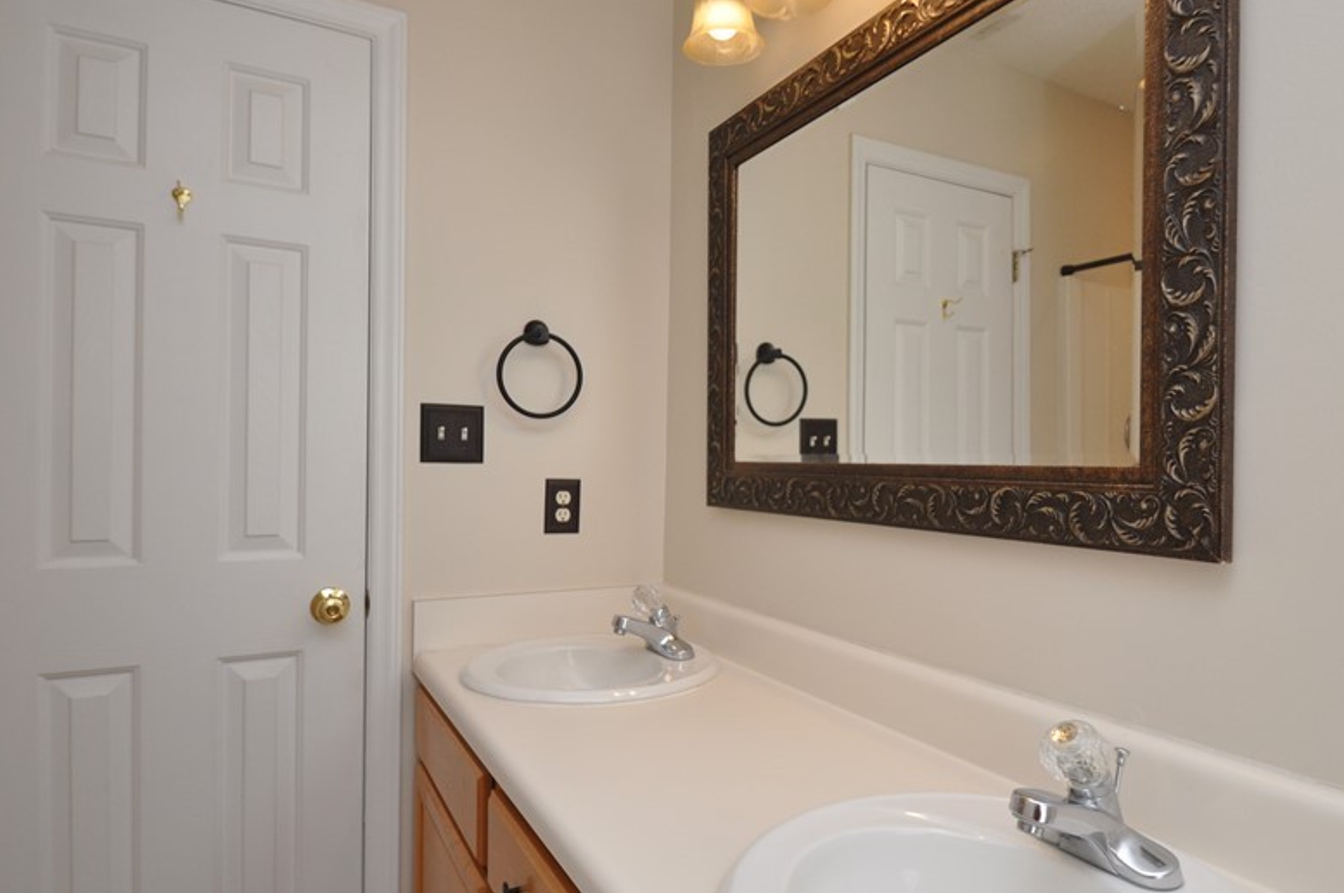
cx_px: 785
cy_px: 450
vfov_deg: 59.4
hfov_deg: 80.6
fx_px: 783
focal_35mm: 21
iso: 400
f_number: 5
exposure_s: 1/100
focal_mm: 10
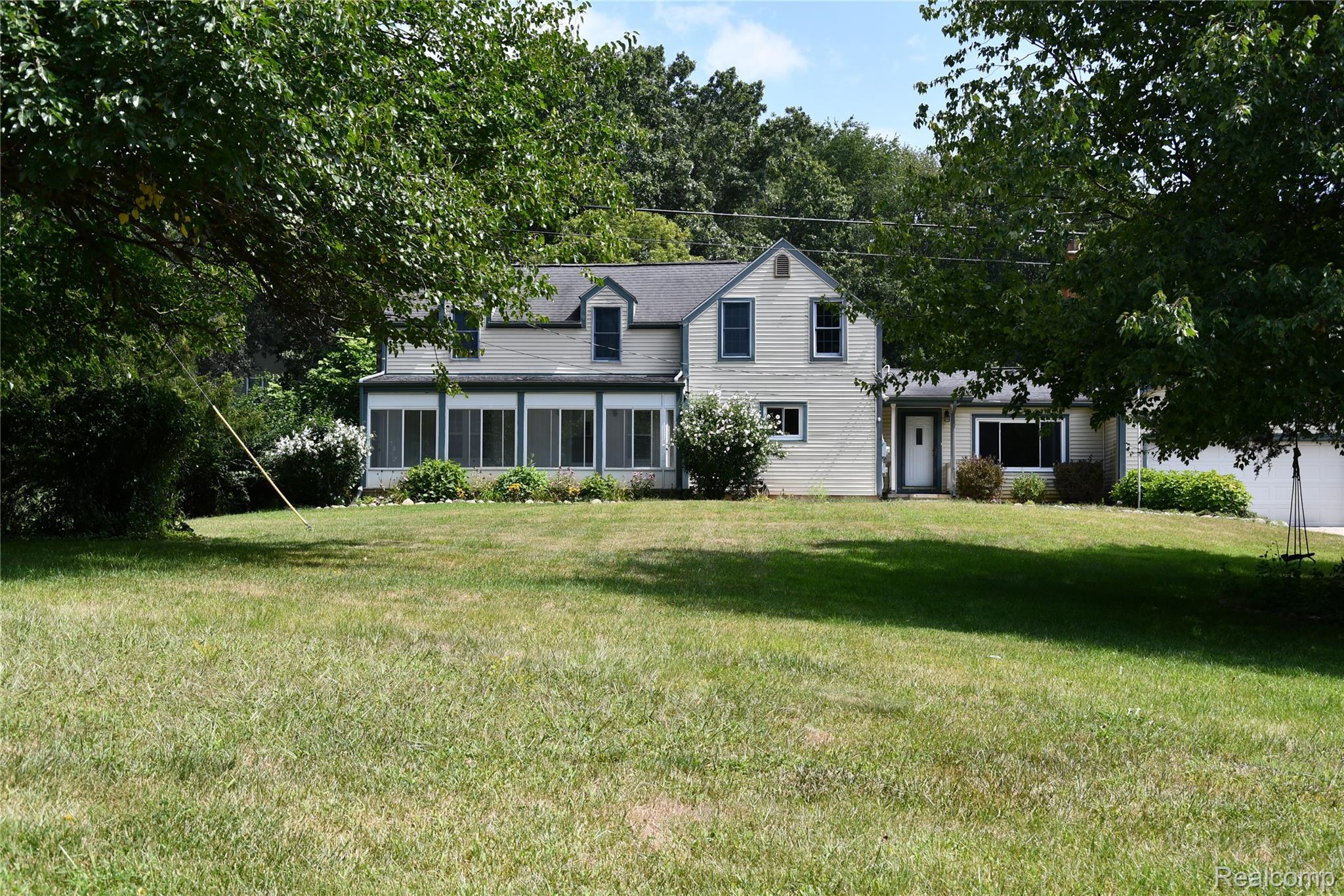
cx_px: 672
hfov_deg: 46.4
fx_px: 1568
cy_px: 448
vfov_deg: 31.9
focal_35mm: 42
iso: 140
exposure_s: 1/250
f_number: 8
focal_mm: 28
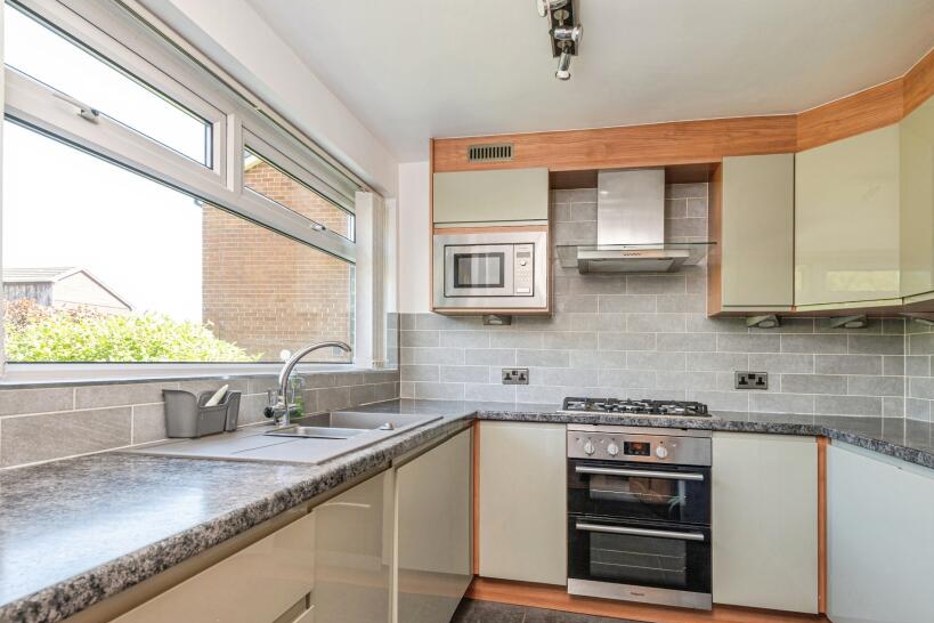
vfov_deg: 61.6
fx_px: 519
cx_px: 474
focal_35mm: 20
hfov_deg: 84.0
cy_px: 362
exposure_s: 1/30
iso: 320
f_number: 8
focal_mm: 16
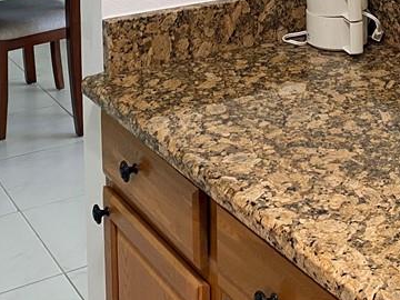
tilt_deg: -8.1
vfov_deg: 18.2
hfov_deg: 26.3
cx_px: 247
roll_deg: +0.6
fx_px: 855
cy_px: -116
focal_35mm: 74
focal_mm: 4.25
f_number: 1.8
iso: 100
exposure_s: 1/60
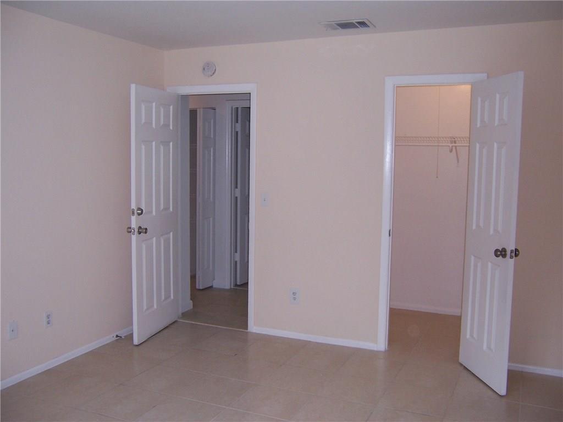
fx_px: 537
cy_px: 211
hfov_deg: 55.4
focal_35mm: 33
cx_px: 282
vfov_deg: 42.9
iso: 140
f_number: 2.8
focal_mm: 5.5
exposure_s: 1/60
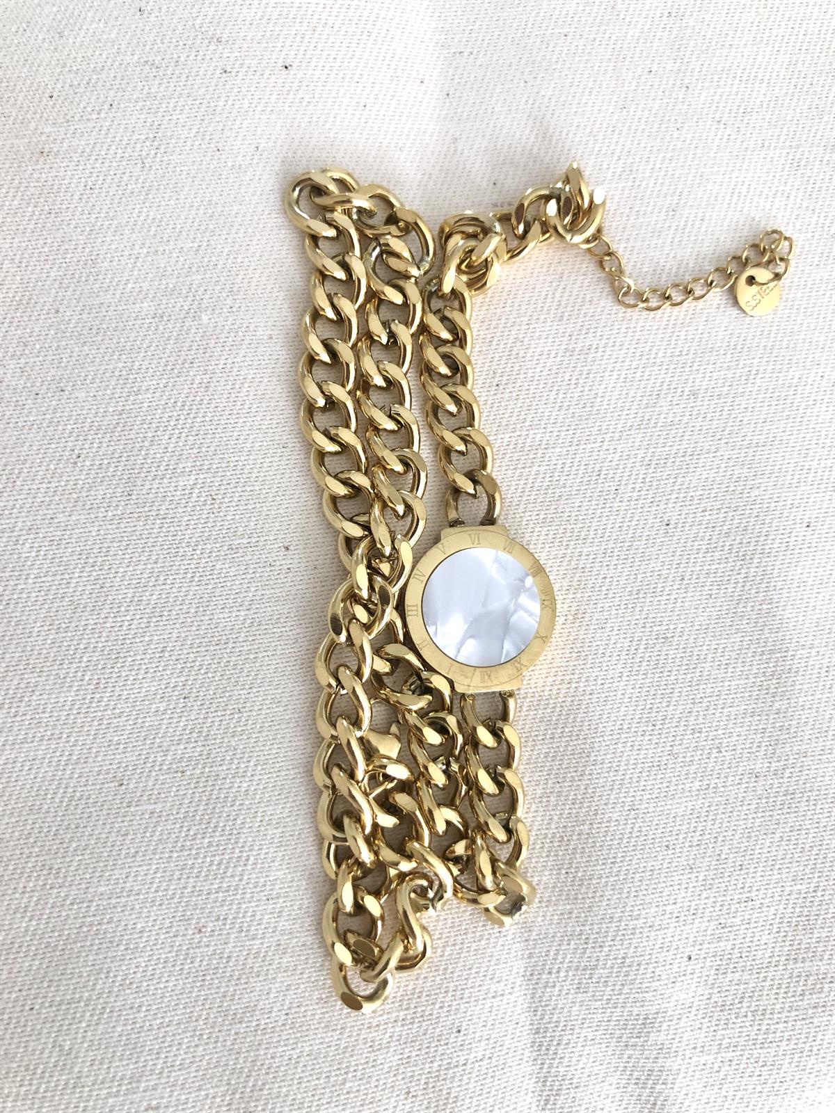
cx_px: 418
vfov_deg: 63.4
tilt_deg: -82.9
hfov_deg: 49.7
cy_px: 556
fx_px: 901
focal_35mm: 28
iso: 40
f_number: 1.8
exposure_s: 1/30
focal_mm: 3.99
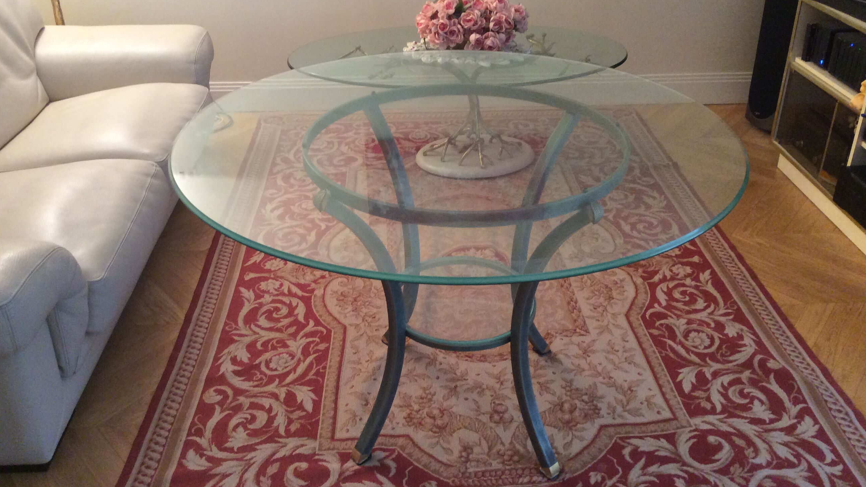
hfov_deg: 56.6
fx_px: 804
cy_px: 190
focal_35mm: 35
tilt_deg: -28.4
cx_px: 432
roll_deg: +0.2
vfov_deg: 33.6
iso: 125
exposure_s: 1/25
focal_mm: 3.3
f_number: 2.4
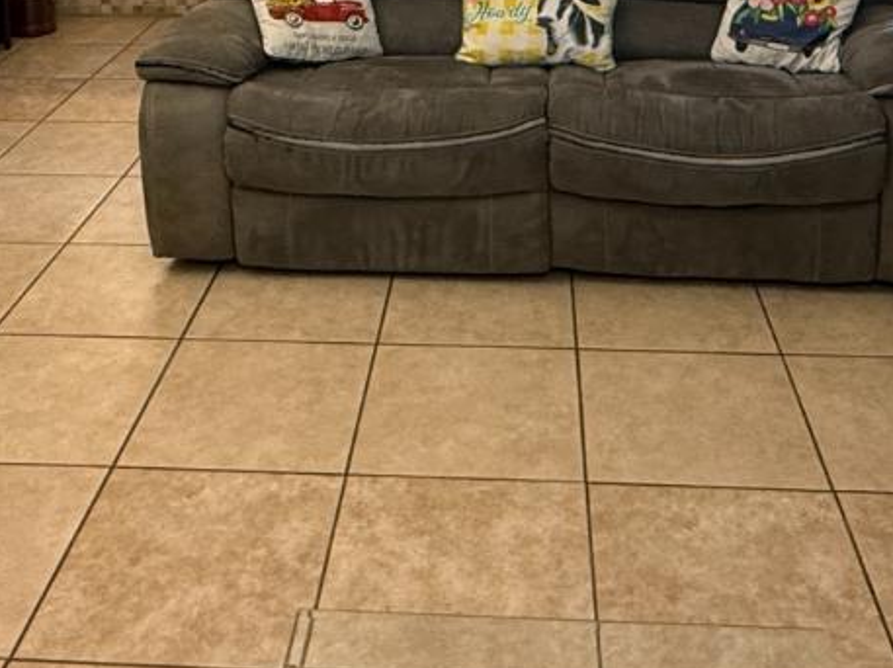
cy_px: -114
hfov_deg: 41.3
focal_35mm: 46
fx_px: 1186
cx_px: 457
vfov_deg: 27.9
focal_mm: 2.22
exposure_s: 1/60
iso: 250
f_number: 2.2
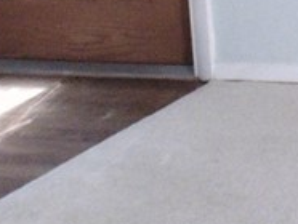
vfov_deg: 10.9
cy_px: -254
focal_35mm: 121
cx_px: 642
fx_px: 1043
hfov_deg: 13.4
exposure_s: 1/30
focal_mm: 4
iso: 250
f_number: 3.1
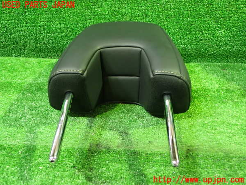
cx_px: 123
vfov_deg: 44.2
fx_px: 227
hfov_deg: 56.8
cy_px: 92
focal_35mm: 32
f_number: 2.4
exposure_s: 1/25
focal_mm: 5.79
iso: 800
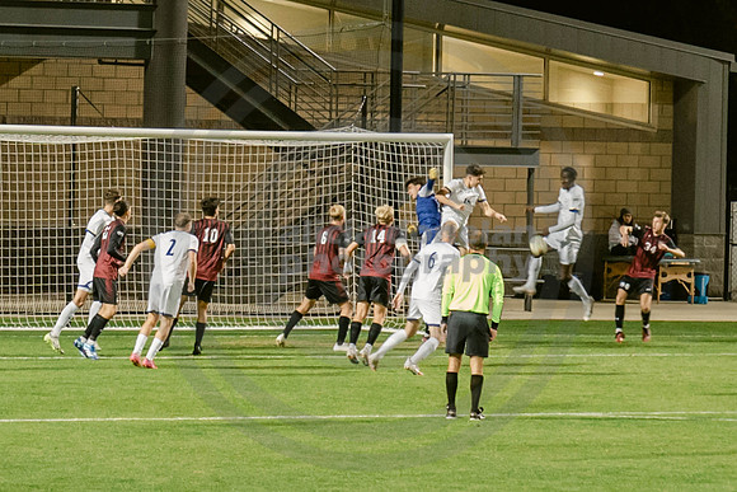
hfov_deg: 6.8
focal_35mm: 301
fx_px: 6165
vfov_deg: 4.6
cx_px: -150
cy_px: 174
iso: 2000
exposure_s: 1/160
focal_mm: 70
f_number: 4
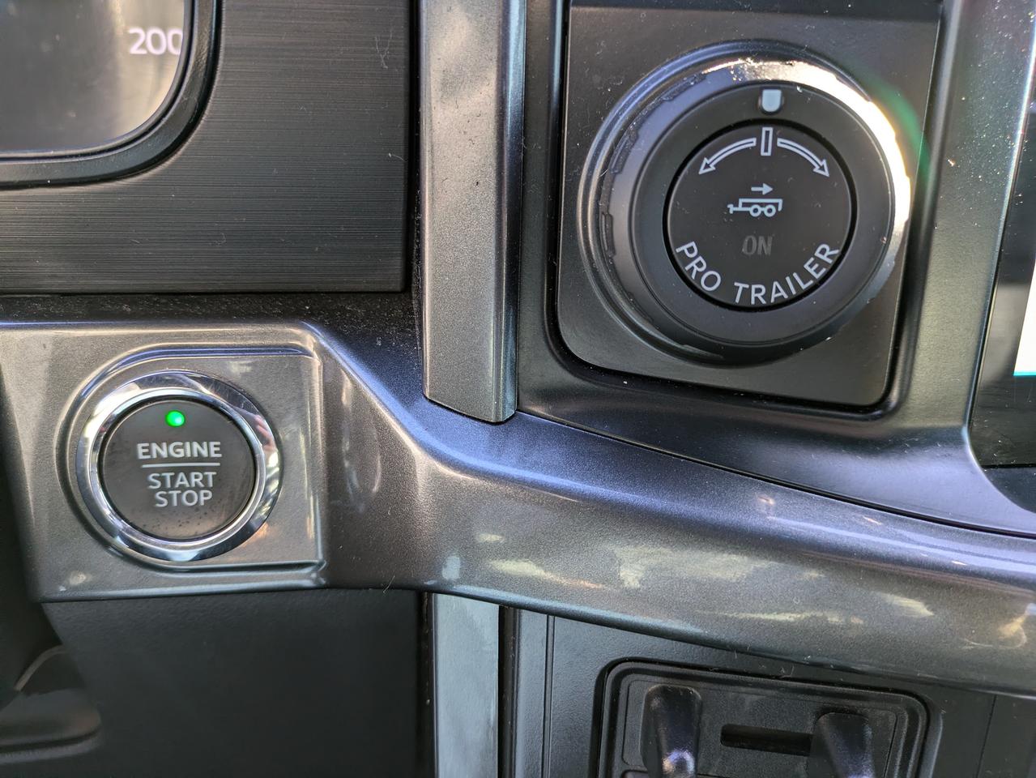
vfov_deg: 54.9
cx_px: 518
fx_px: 748
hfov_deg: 69.4
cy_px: 389
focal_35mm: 25
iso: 99
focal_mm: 5.43
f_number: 1.89
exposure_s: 1/50
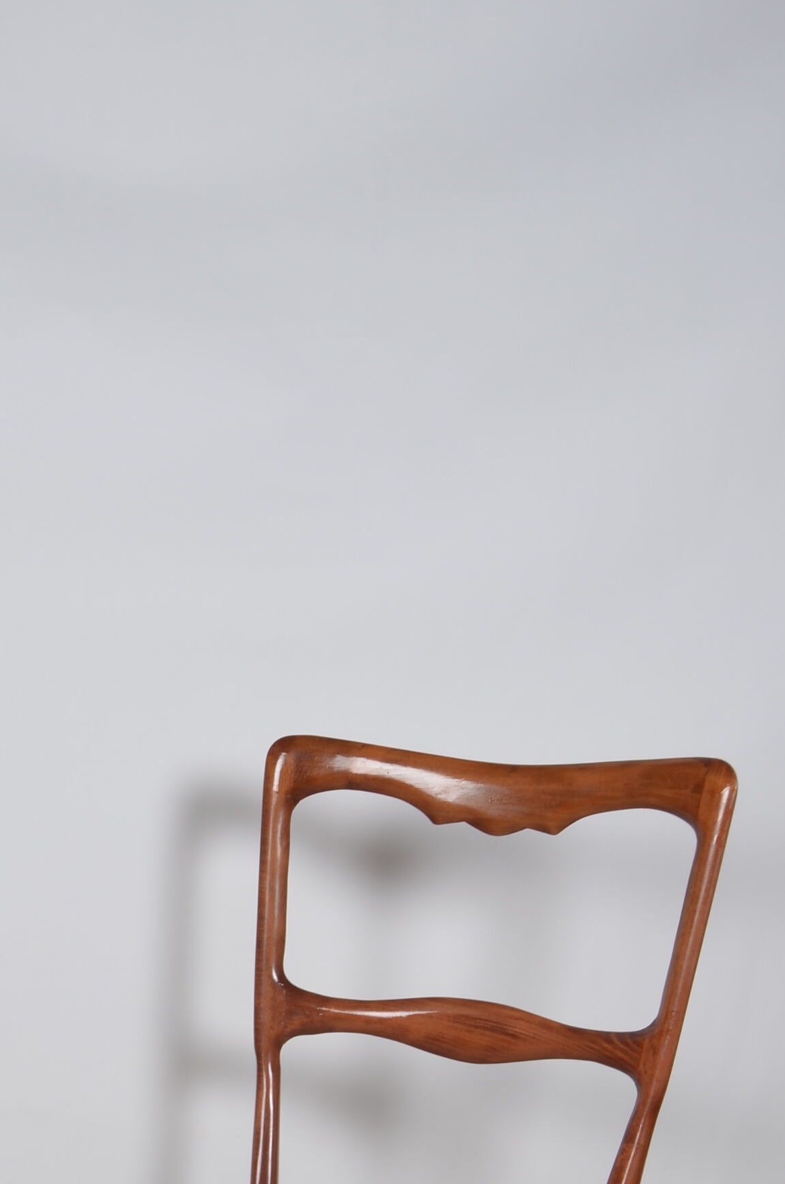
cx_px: 39
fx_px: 2299
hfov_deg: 18.9
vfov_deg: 27.0
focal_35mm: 70
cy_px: 1233
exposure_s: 1/125
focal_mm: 22
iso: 100
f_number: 14
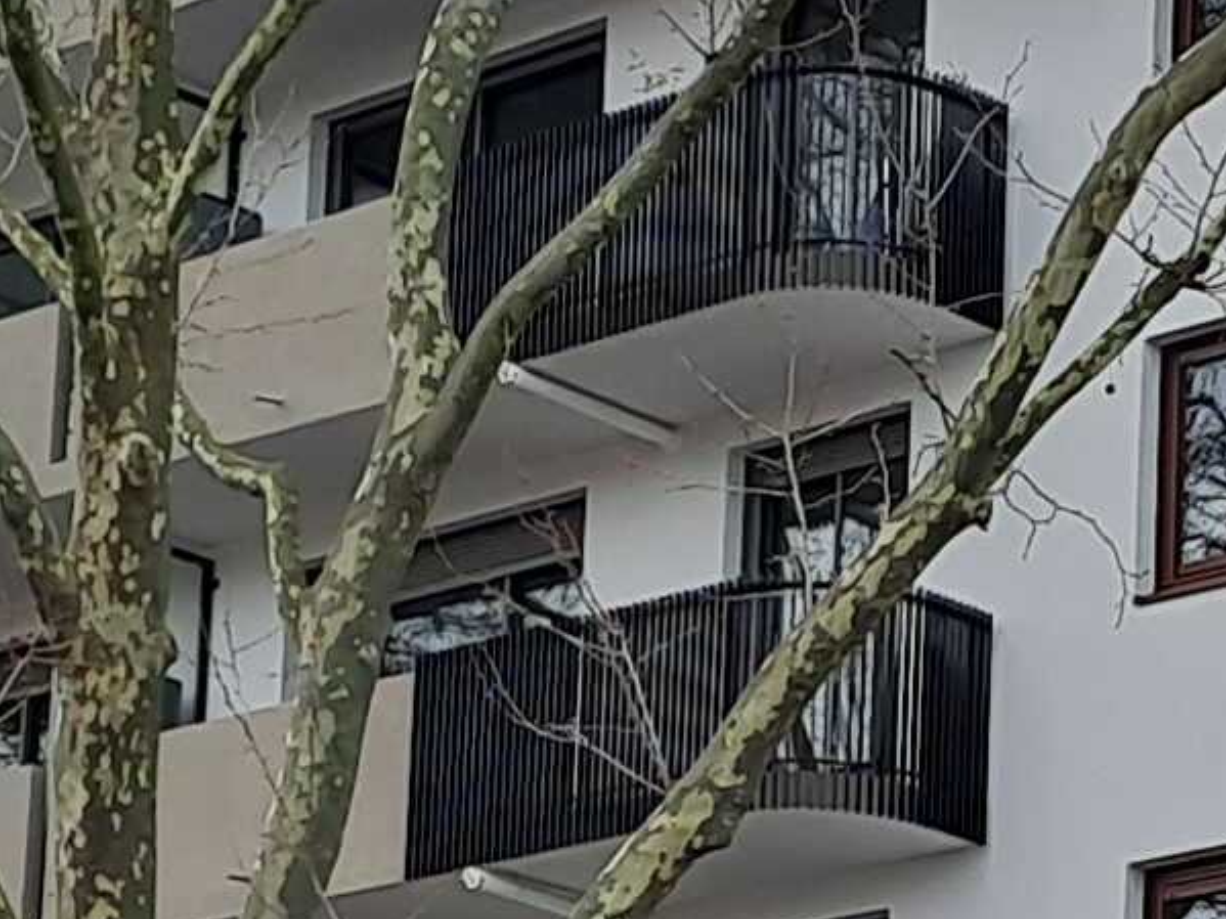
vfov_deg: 8.7
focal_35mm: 167
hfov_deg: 11.8
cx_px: 976
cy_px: 1380
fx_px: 5913
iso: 32
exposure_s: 1/972
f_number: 1.8
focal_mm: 4.65
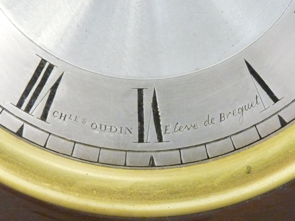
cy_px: 110
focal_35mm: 68
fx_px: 580
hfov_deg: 28.6
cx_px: 148
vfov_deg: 21.6
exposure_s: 1/40
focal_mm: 6.8
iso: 800
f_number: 3
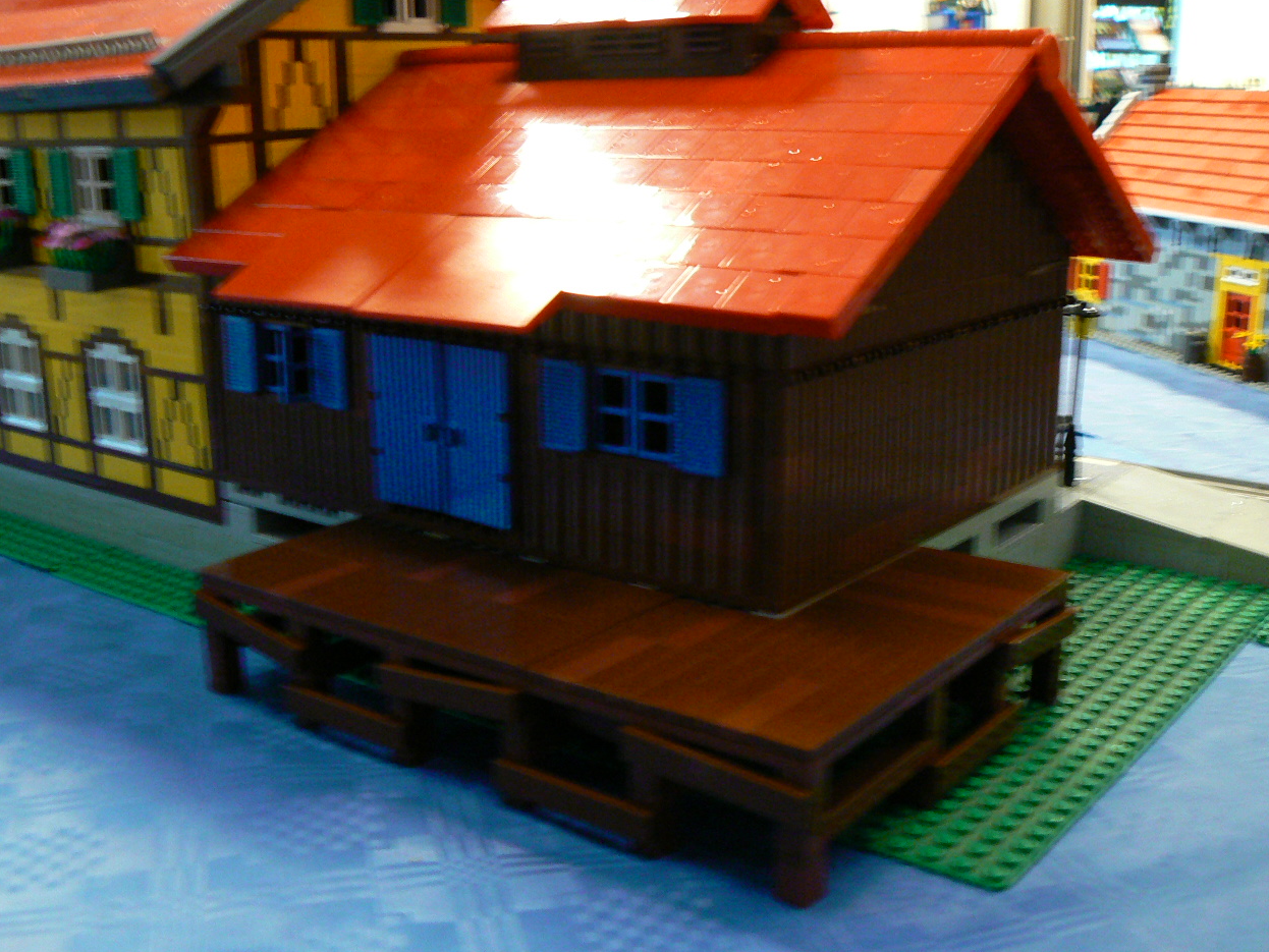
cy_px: 466
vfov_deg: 37.7
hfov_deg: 49.0
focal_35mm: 38
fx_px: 1393
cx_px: 626
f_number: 2.8
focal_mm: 6
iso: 200
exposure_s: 1/4
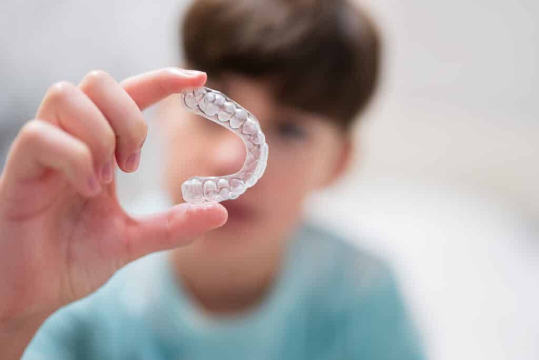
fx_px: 749
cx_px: 270
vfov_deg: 27.0
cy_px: 180
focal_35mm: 50
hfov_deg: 39.6
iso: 250
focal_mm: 50
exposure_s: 1/100
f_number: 1.2
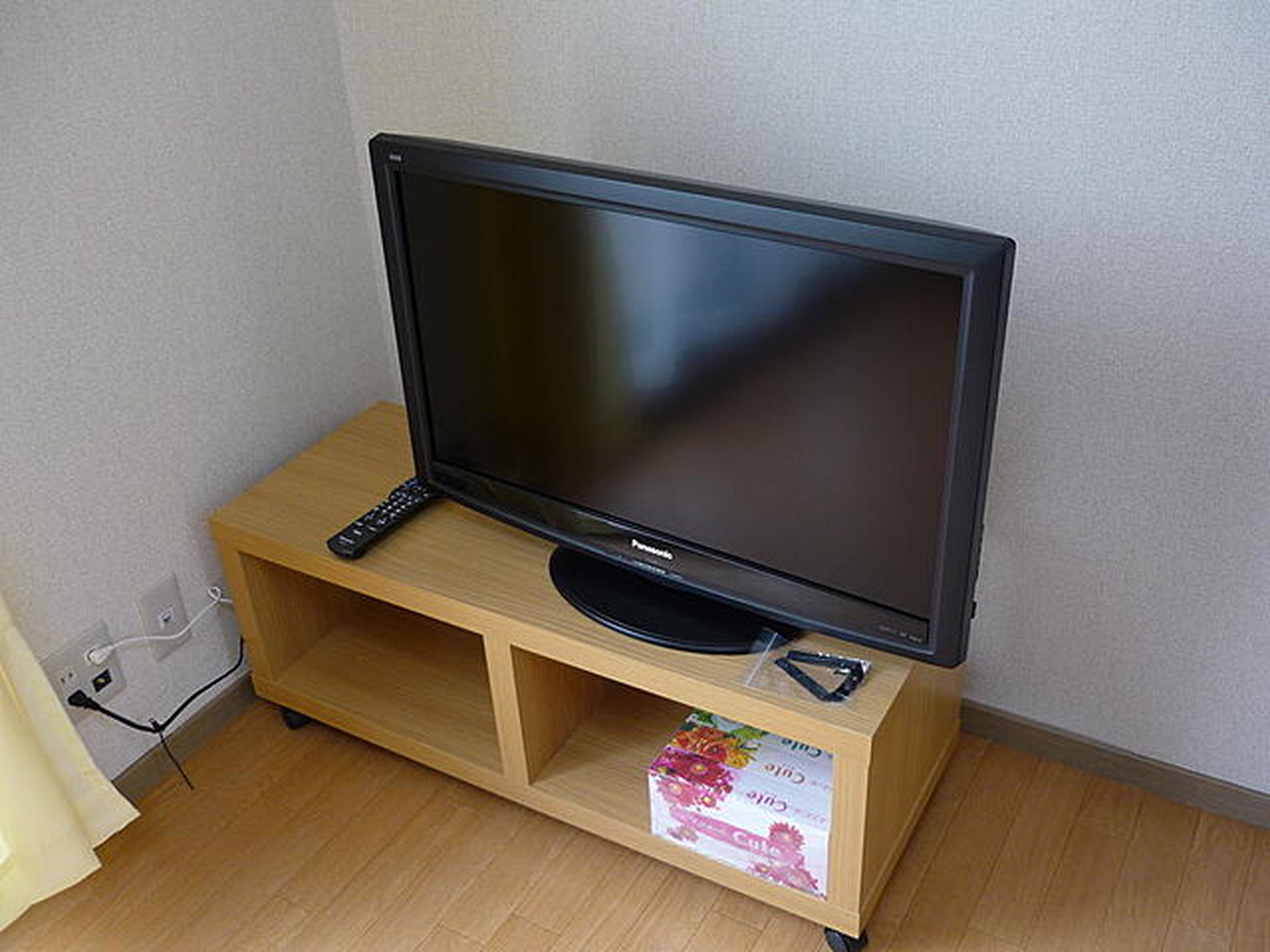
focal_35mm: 33
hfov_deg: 55.4
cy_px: 476
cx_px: 635
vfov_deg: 42.9
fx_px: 1211
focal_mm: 5.5
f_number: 2.8
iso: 100
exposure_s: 1/30
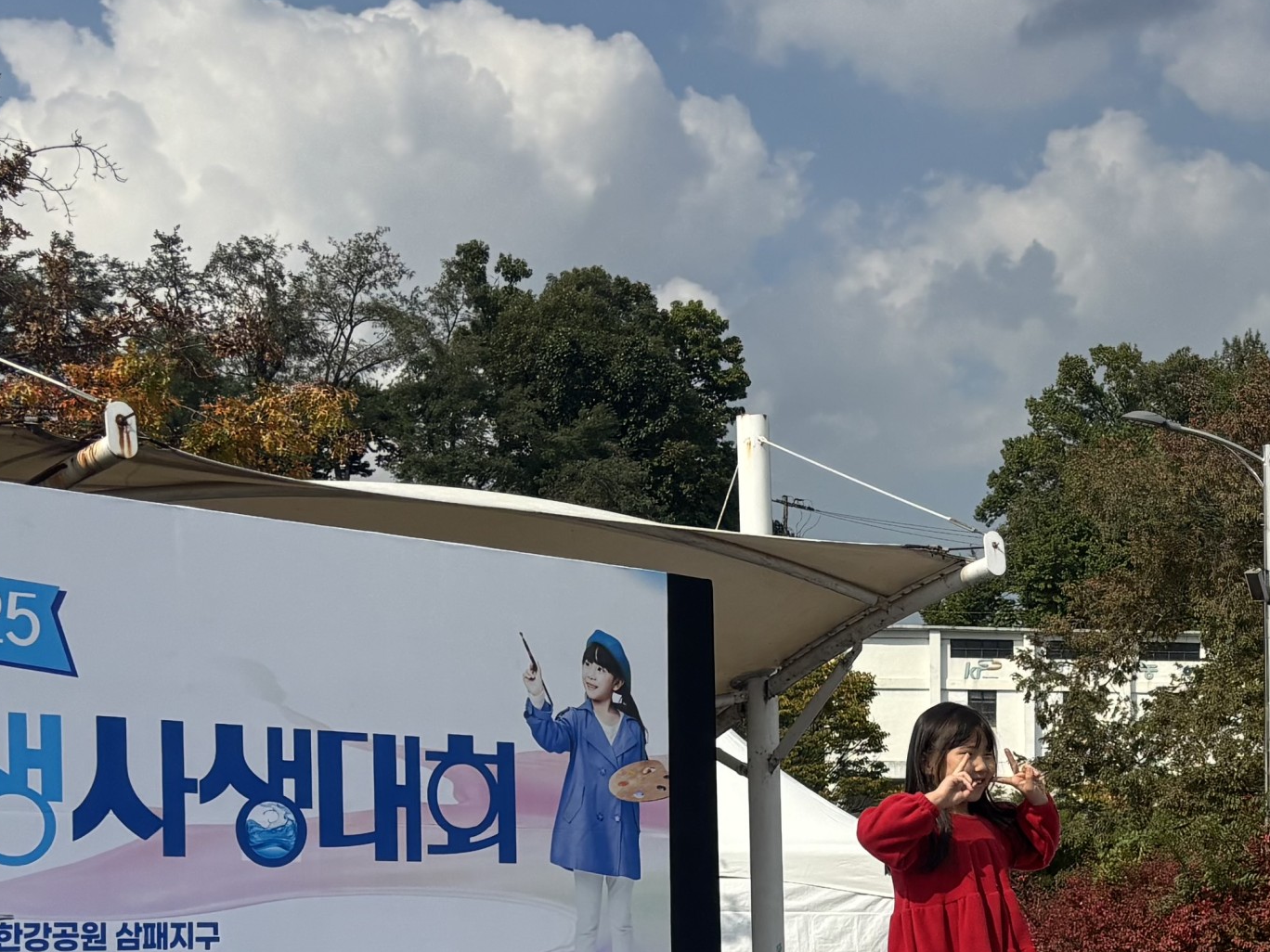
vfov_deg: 19.7
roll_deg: +1.0
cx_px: 1383
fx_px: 2678
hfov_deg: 24.9
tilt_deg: -4.2
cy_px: 910
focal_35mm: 73
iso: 50
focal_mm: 5.96
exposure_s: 1/5618
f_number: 1.6
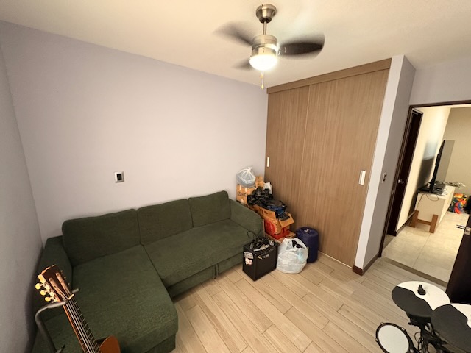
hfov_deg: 102.1
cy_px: 176
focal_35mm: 14
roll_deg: -1.0
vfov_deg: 85.7
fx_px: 190
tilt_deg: -11.9
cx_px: 236
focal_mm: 2.22
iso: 1000
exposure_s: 1/43
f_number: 2.2
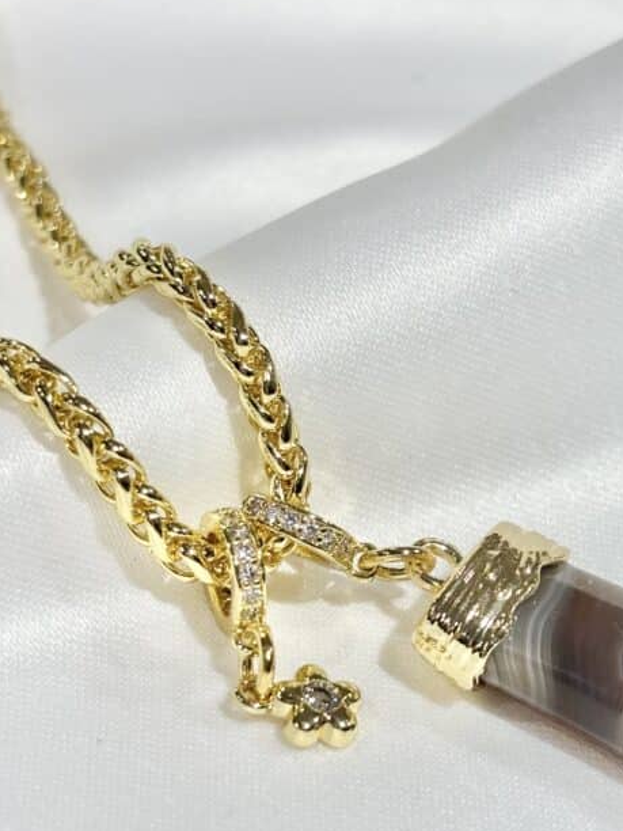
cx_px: 498
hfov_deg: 16.8
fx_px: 2088
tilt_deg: -36.4
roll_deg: +3.3
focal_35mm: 87
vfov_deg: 22.5
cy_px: 502
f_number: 1.6
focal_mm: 5.96
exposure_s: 1/270
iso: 32
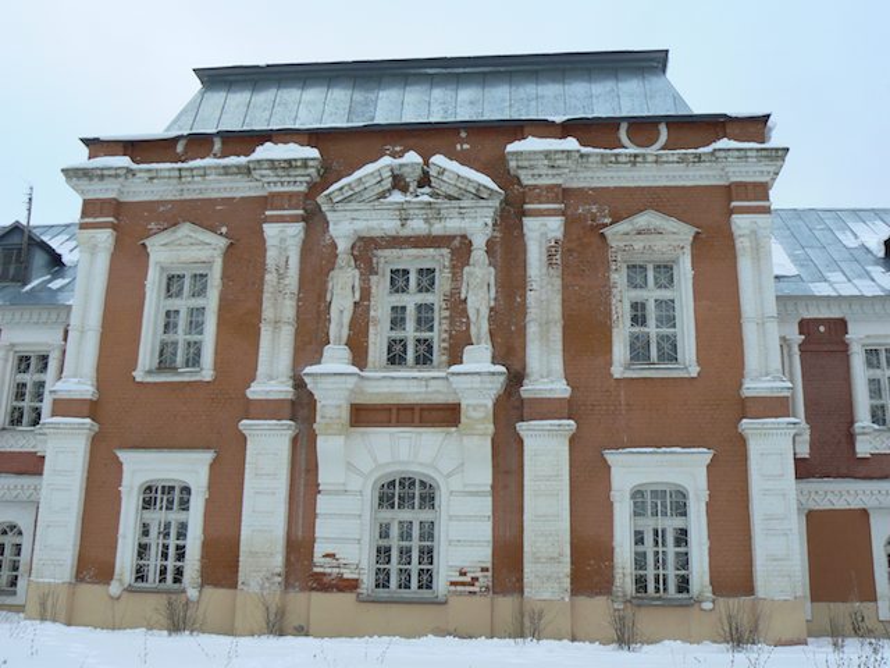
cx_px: 445
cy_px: 334
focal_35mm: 36
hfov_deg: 51.4
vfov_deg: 39.7
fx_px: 926
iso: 80
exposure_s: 1/100
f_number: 5.6
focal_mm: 6
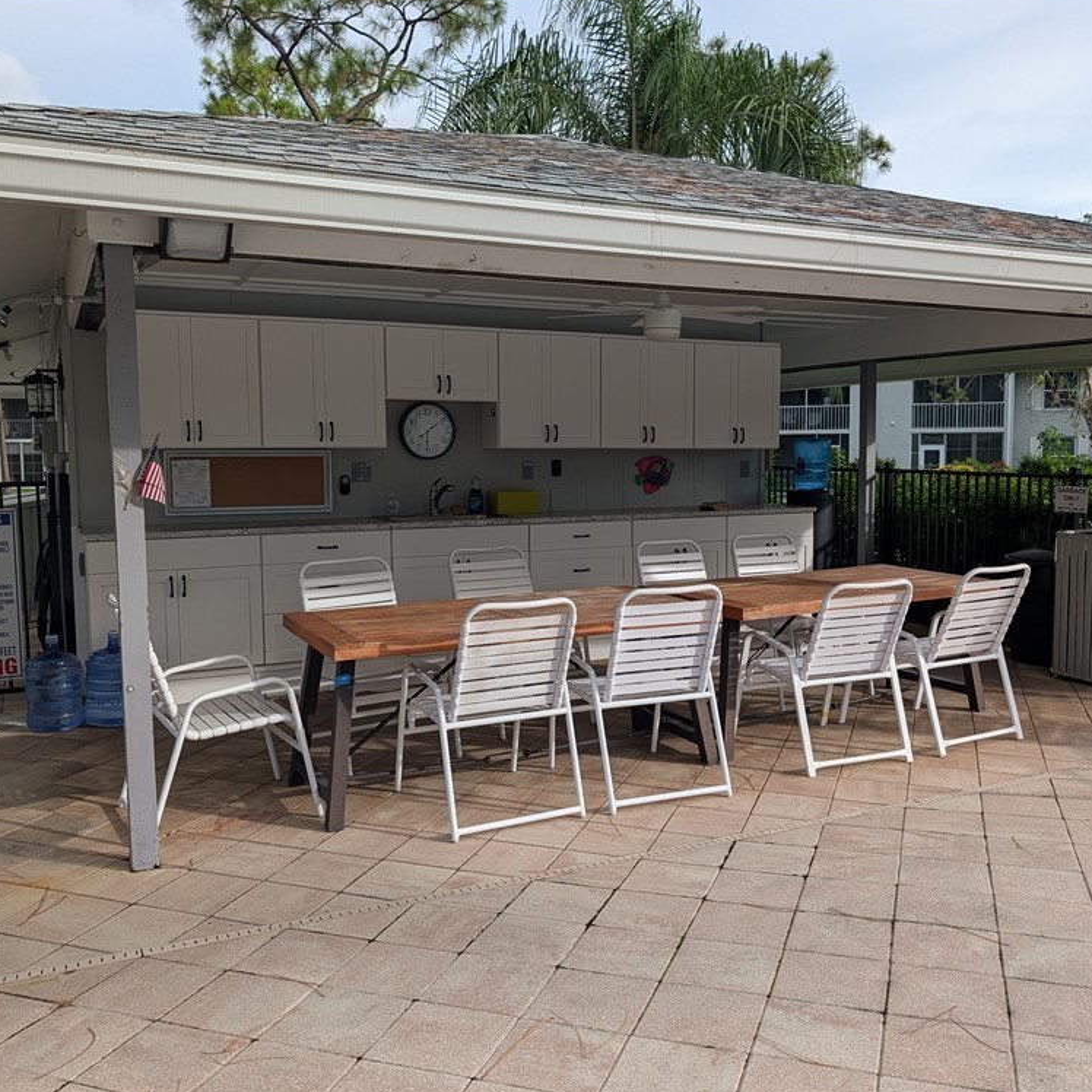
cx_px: 551
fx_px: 1035
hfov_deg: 55.6
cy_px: 550
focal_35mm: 29
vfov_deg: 55.6
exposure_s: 1/1066
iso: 30
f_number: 1.68
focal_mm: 6.9
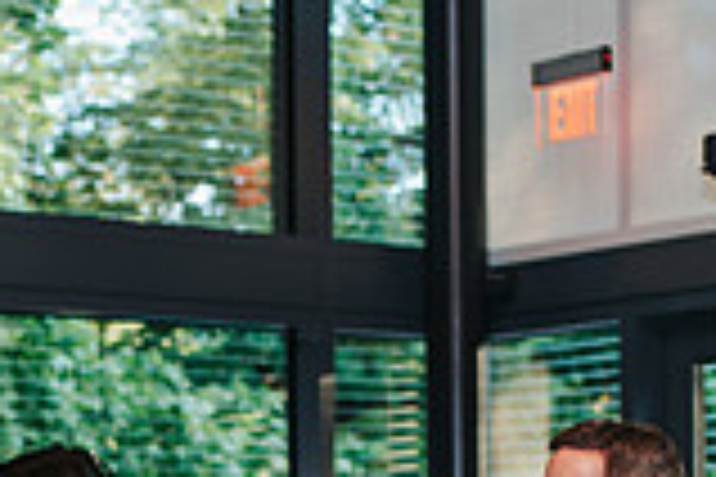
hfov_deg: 15.6
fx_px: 2585
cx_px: 63
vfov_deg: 10.2
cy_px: 718
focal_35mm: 130
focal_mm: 35
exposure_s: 1/160
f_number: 2.8
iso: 360
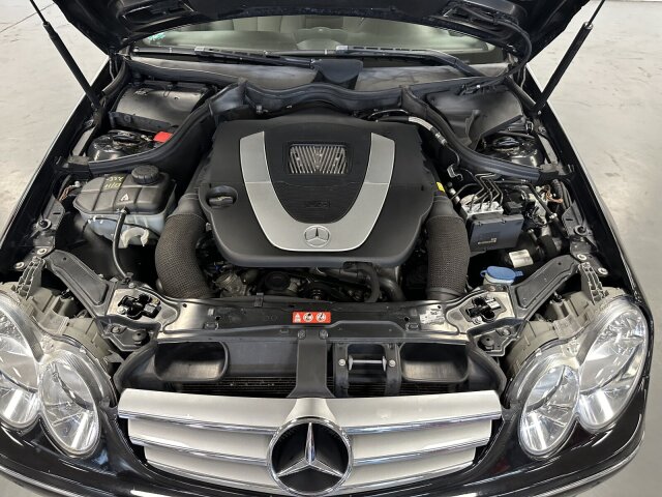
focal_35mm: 24
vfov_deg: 56.8
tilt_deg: -38.8
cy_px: 248
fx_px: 459
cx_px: 331
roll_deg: -1.5
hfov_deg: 71.6
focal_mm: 6.86
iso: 500
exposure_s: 1/60
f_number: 1.78
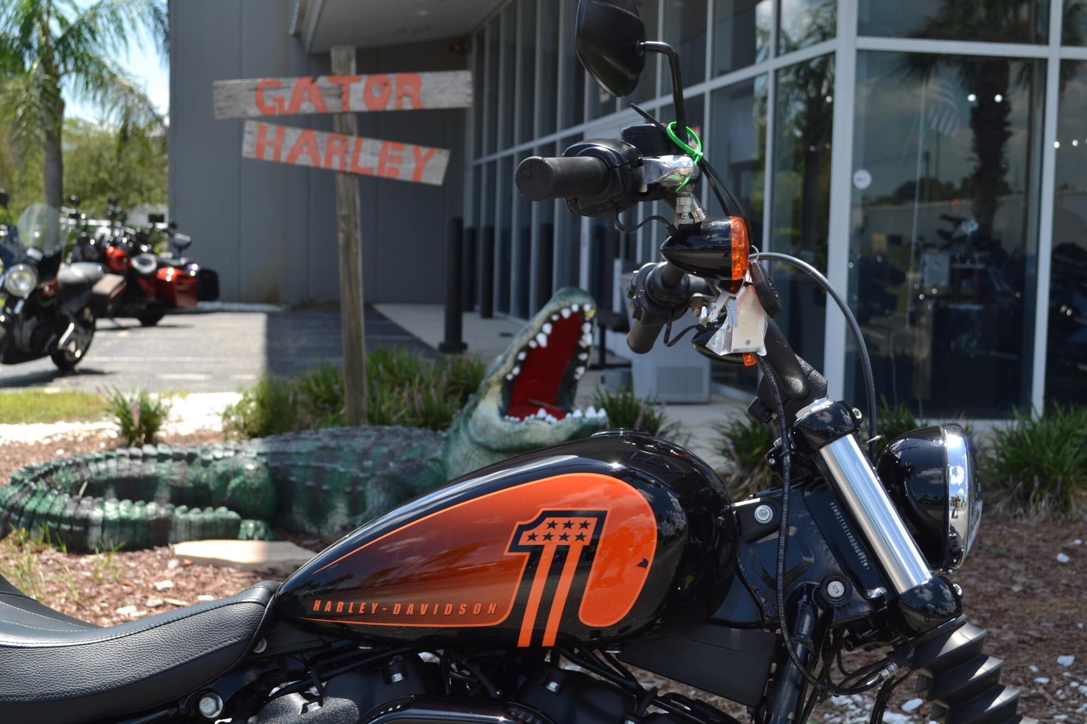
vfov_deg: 25.7
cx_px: 544
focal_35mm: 52
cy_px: 362
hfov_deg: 37.9
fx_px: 1585
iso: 100
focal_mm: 35
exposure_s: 1/160
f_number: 6.3
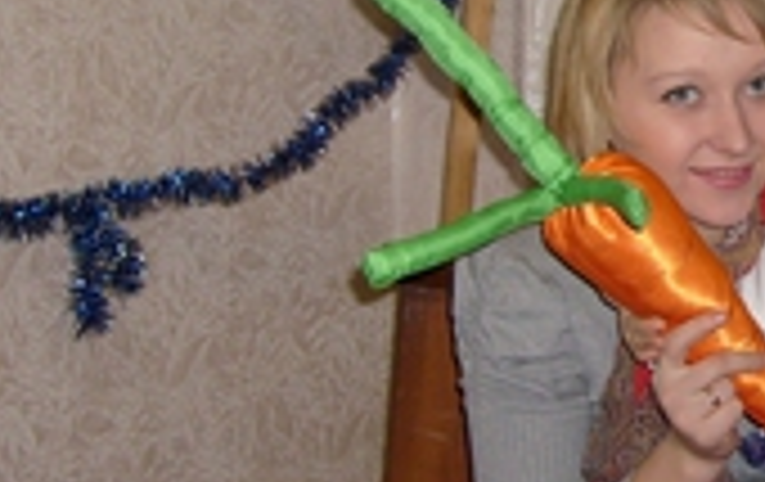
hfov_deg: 20.2
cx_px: 846
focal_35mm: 98
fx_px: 2047
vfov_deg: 13.4
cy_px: 113
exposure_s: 1/45
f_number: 2.8
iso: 100
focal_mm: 5.8
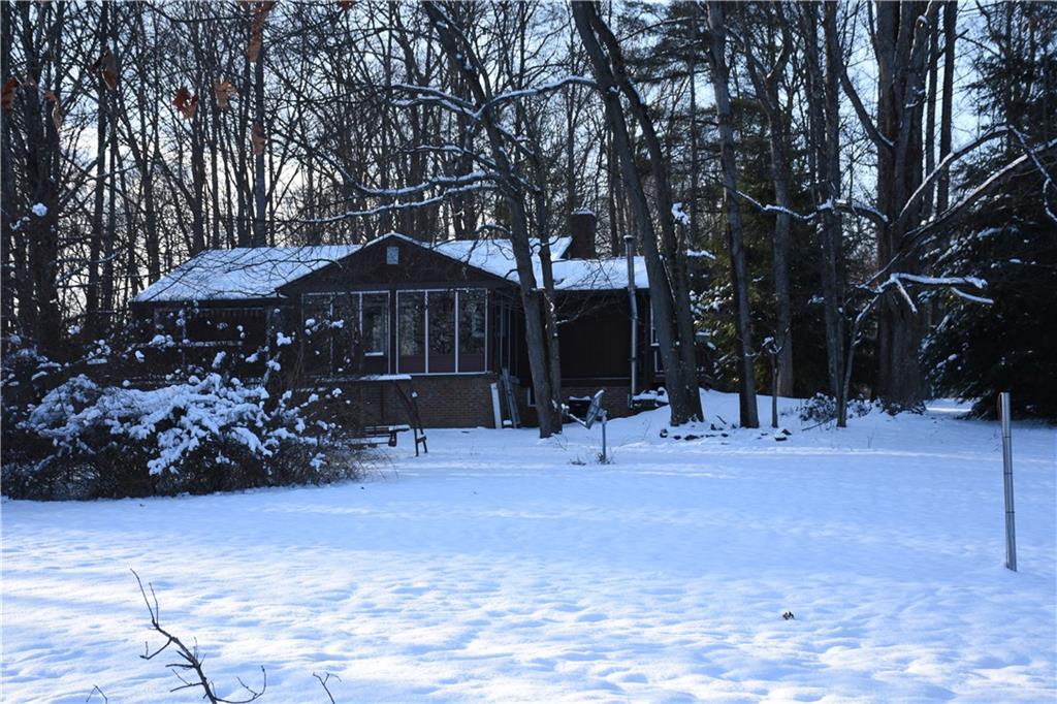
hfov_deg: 33.4
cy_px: 352
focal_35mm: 60
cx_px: 528
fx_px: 1761
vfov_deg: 22.6
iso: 400
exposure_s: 1/800
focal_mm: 40
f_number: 5
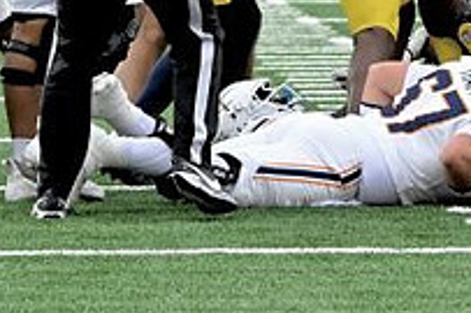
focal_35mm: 577
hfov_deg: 3.6
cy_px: -119
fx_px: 7543
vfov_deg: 2.4
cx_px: 580
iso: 2500
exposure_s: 1/1250
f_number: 5
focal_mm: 135
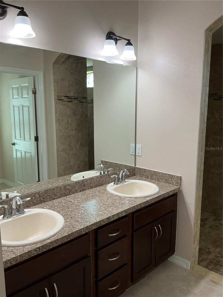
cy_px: 148
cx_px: 112
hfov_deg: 48.2
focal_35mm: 29
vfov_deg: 61.7
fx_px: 249
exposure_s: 1/60
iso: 50
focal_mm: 3
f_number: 1.8
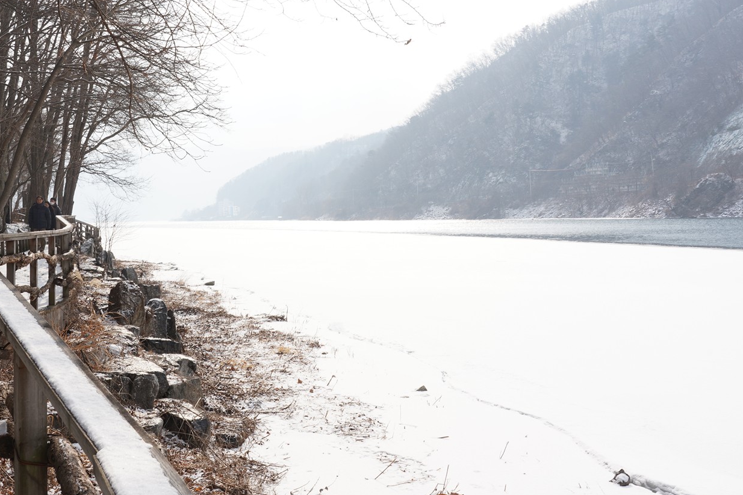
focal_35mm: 47
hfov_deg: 41.3
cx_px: 240
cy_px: 212
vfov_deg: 28.6
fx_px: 970
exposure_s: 1/100
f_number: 16
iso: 160
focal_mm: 29
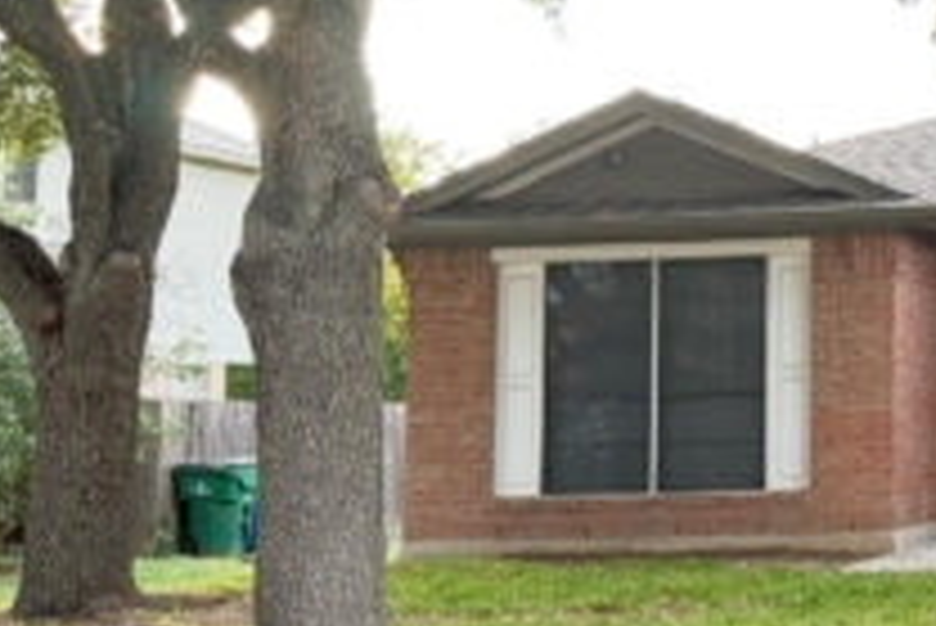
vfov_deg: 19.4
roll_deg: +1.7
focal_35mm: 70
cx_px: 1197
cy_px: 225
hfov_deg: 25.2
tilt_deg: +5.6
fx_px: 1821
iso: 200
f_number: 1.78
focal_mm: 6.76
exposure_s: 1/121
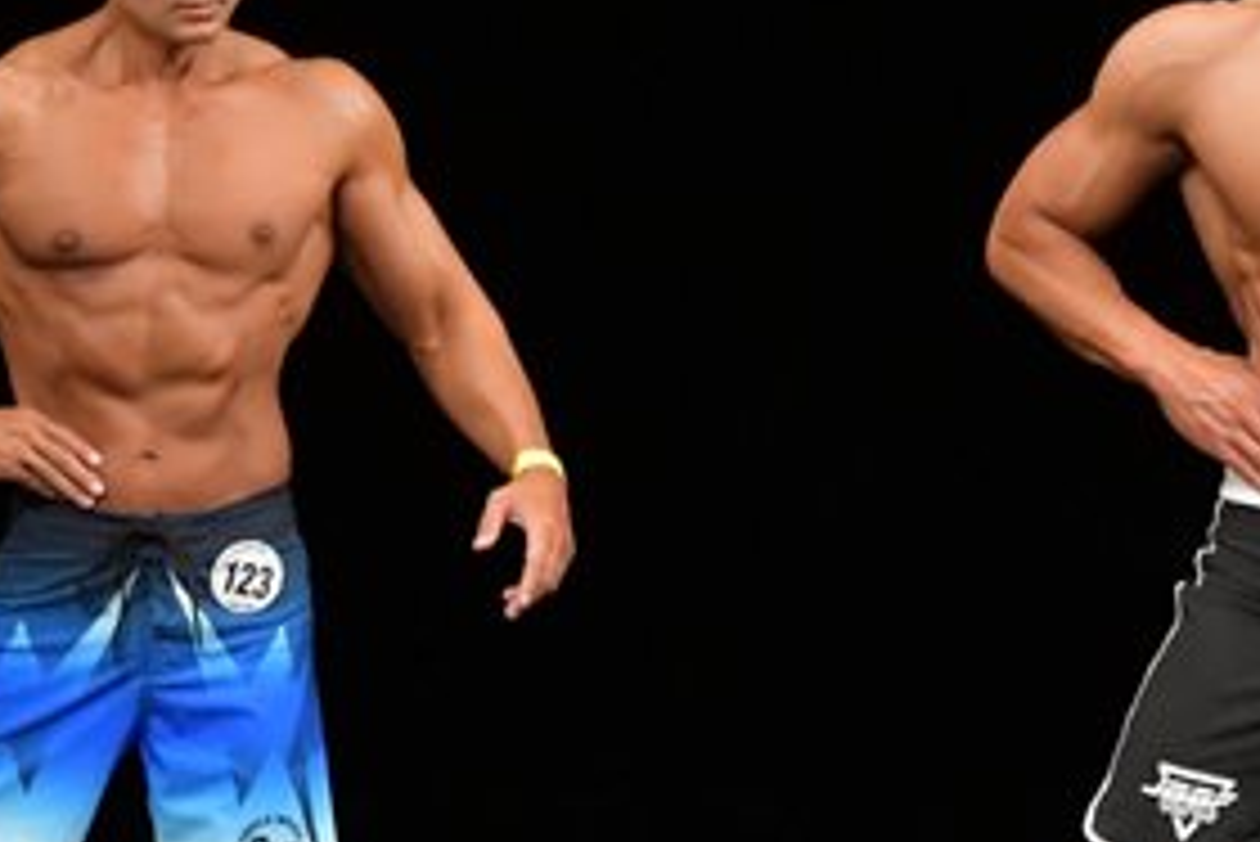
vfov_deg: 2.1
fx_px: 23251
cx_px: 682
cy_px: 563
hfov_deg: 3.1
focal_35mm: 664
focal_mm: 160
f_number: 5.6
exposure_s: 1/400
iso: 3200
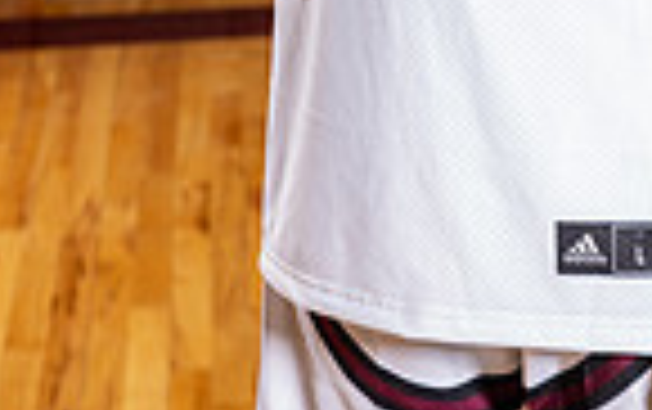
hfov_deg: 10.8
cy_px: -536
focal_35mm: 193
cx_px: 468
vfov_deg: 6.5
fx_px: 3433
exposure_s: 1/250
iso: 320
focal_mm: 61
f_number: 5.6
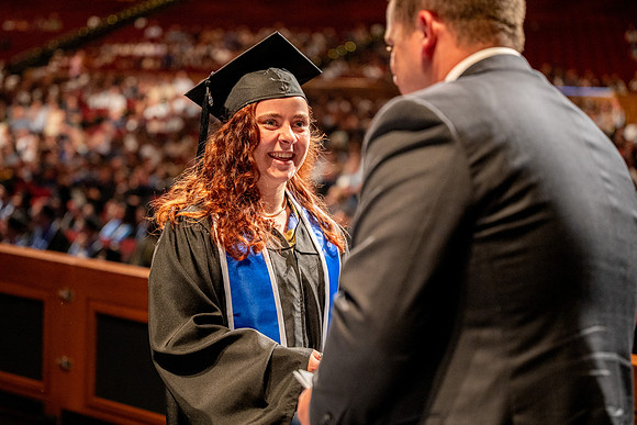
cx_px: 267
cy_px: 224
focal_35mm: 81
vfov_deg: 16.8
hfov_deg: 24.9
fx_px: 1438
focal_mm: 70
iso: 2000
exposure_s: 1/125
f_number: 2.8
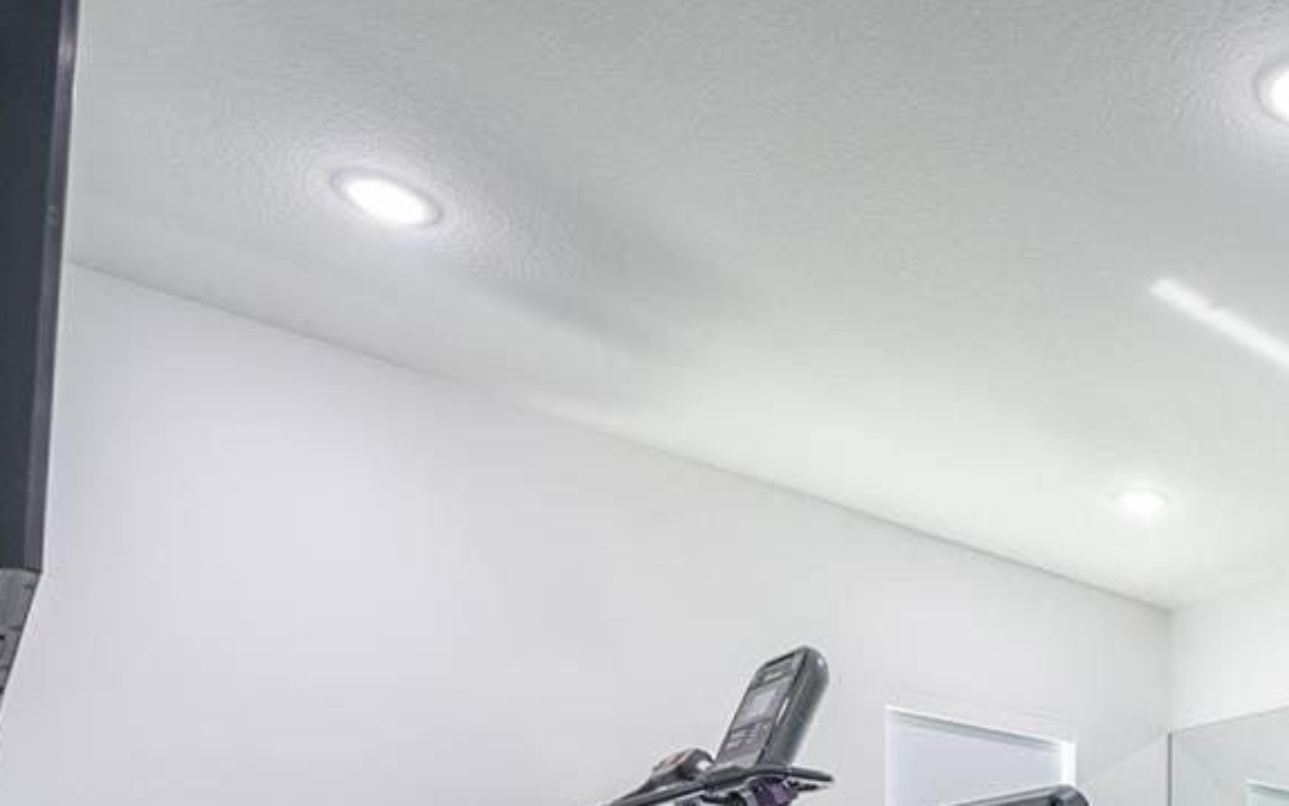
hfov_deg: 45.2
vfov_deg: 28.5
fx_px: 1194
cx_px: 1365
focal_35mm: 34
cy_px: 1115
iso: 640
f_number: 6.3
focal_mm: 12
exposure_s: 1/200
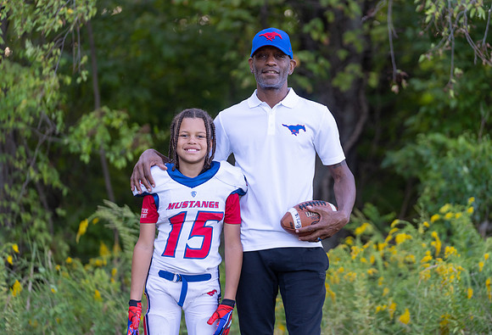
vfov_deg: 10.5
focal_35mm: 133
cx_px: 267
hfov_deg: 15.3
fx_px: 1827
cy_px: 157
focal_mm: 123
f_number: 2.8
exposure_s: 1/320
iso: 250
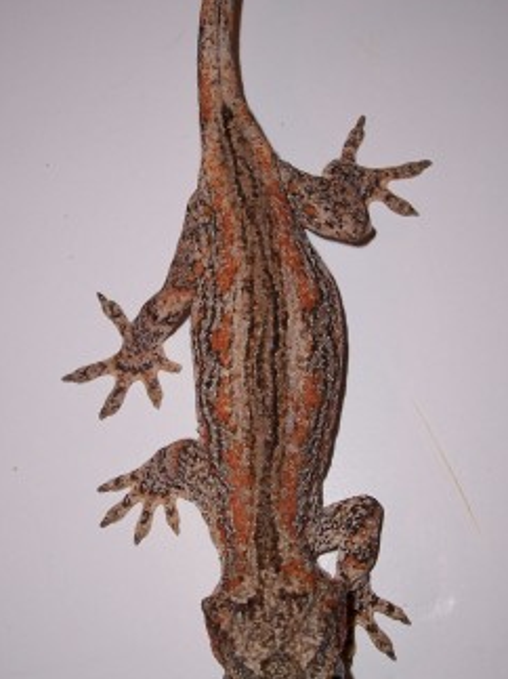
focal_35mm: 52
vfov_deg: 36.8
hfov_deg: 28.0
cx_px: 258
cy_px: 366
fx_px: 1018
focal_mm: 7
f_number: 3
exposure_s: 1/60
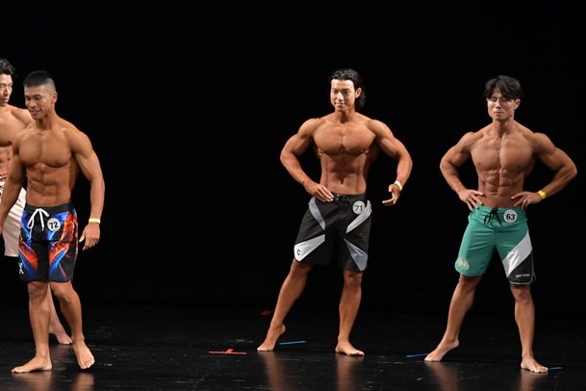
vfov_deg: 5.0
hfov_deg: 7.5
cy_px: 185
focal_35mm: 276
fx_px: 4492
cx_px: 256
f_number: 5.6
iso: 3200
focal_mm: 145
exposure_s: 1/400
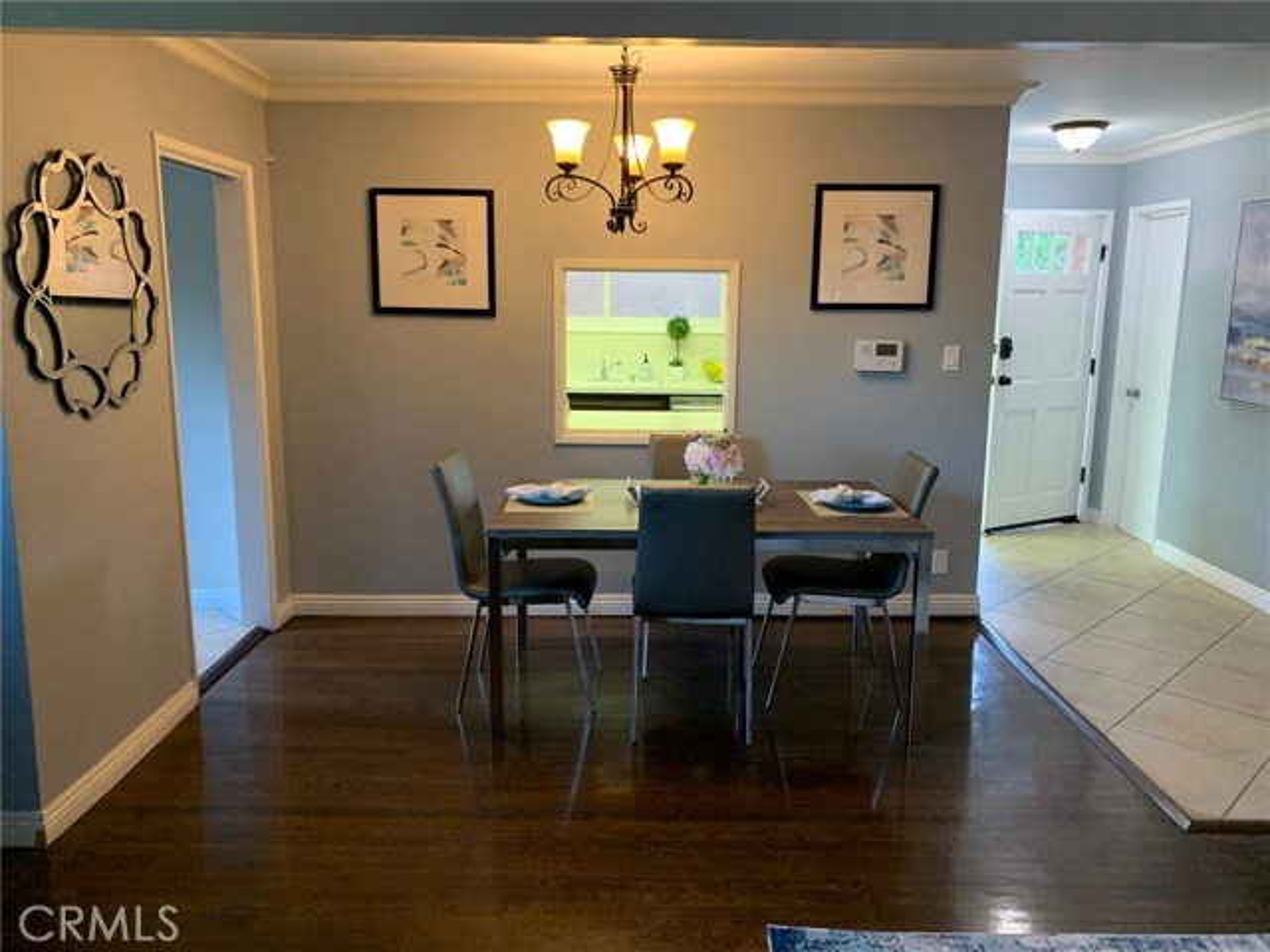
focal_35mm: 26
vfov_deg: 53.1
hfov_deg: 67.3
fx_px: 954
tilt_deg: -10.7
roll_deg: -0.1
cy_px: 476
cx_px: 635
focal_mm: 4.25
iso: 320
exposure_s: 1/60
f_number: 1.8
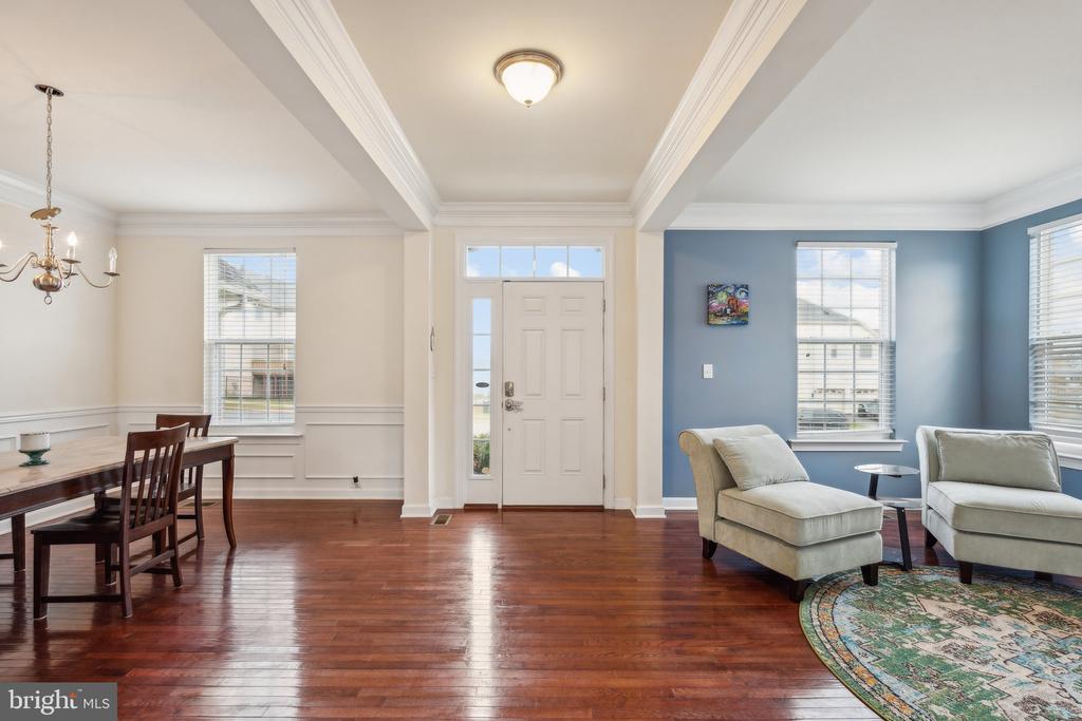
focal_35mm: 16
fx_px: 496
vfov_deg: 72.1
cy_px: 360
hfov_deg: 95.0
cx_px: 541
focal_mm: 16.5
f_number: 6.3
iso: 125
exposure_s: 1/5
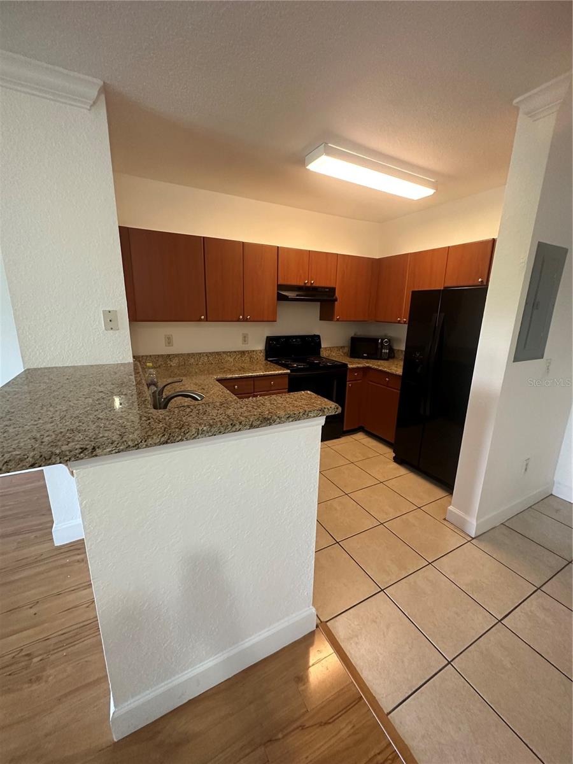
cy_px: 382
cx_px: 286
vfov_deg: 102.1
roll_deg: -1.5
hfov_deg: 85.7
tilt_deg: -13.8
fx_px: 309
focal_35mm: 14
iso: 400
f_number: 2.2
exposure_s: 1/60
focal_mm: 2.22
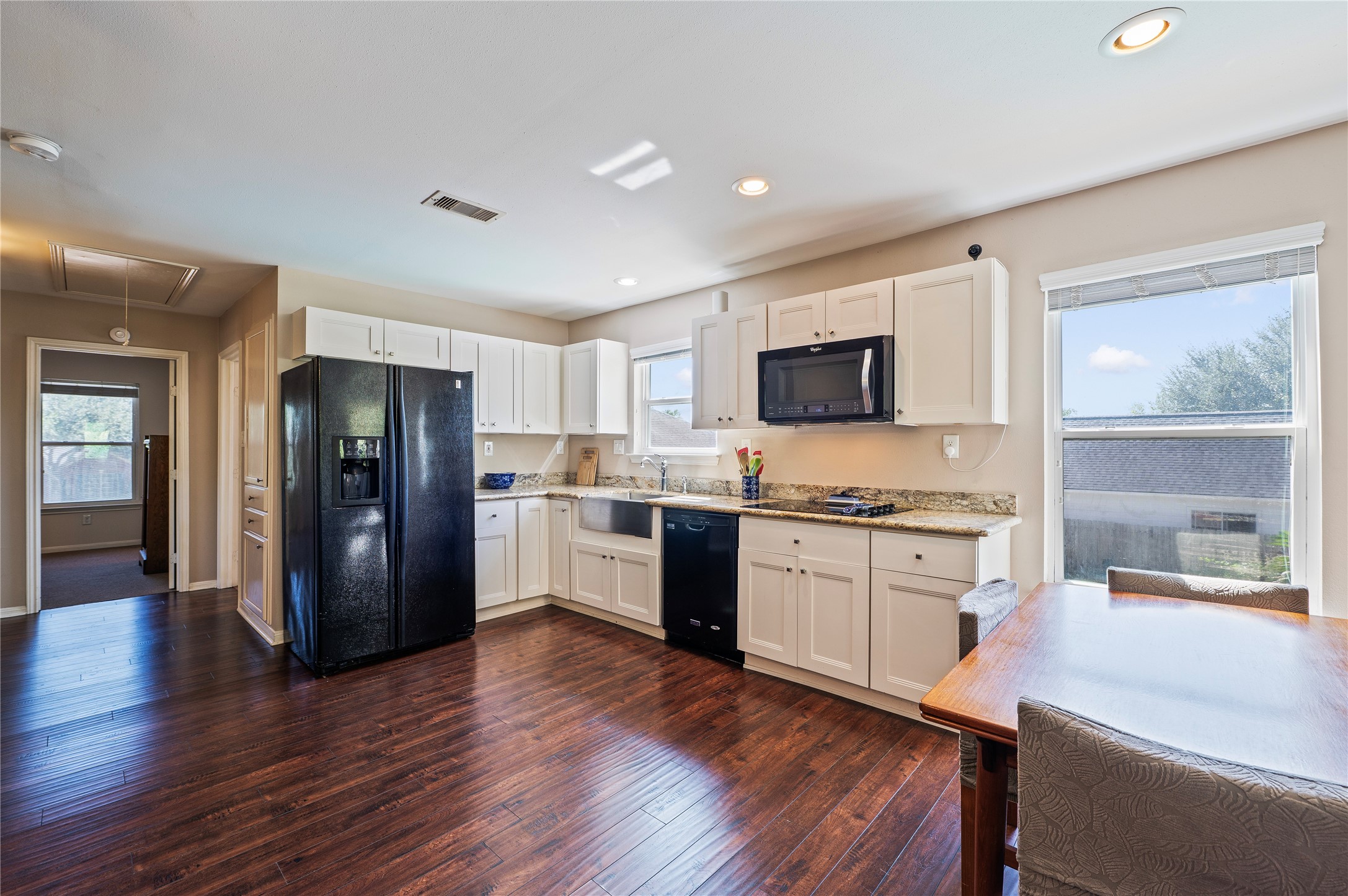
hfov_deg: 100.4
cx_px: 674
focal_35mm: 15
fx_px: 561
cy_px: 448
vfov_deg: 77.2
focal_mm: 15
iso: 125
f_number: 6.3
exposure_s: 1/6
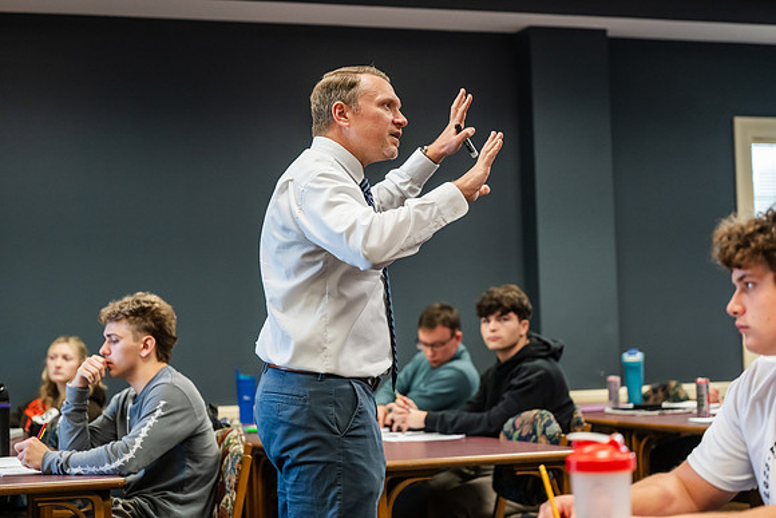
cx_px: 388
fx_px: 1509
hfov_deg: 28.8
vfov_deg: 19.5
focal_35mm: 70
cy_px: 259
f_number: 2.8
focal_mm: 70
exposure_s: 1/200
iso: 2000
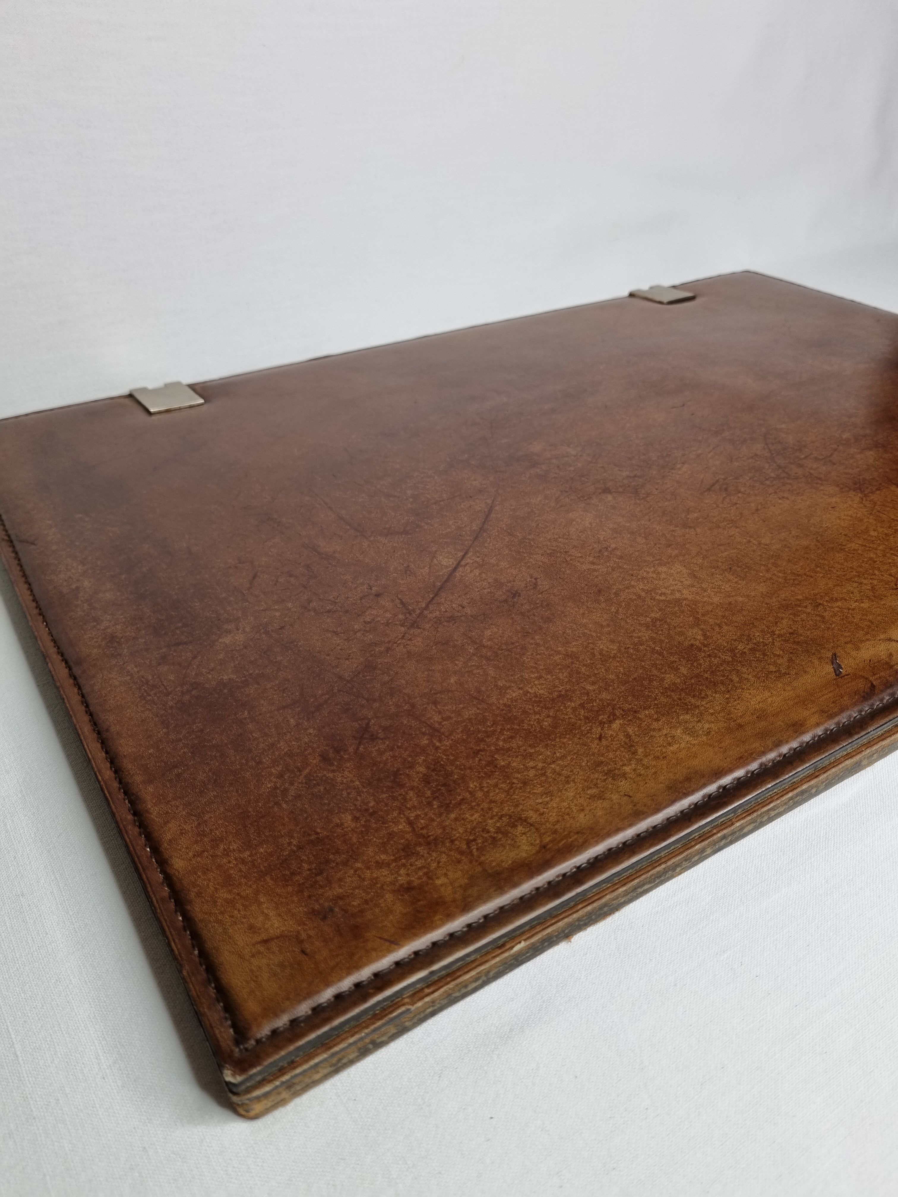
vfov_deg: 67.3
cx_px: 449
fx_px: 899
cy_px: 598
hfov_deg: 53.1
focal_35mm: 26
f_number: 1.8
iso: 100
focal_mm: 5.4
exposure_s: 1/100
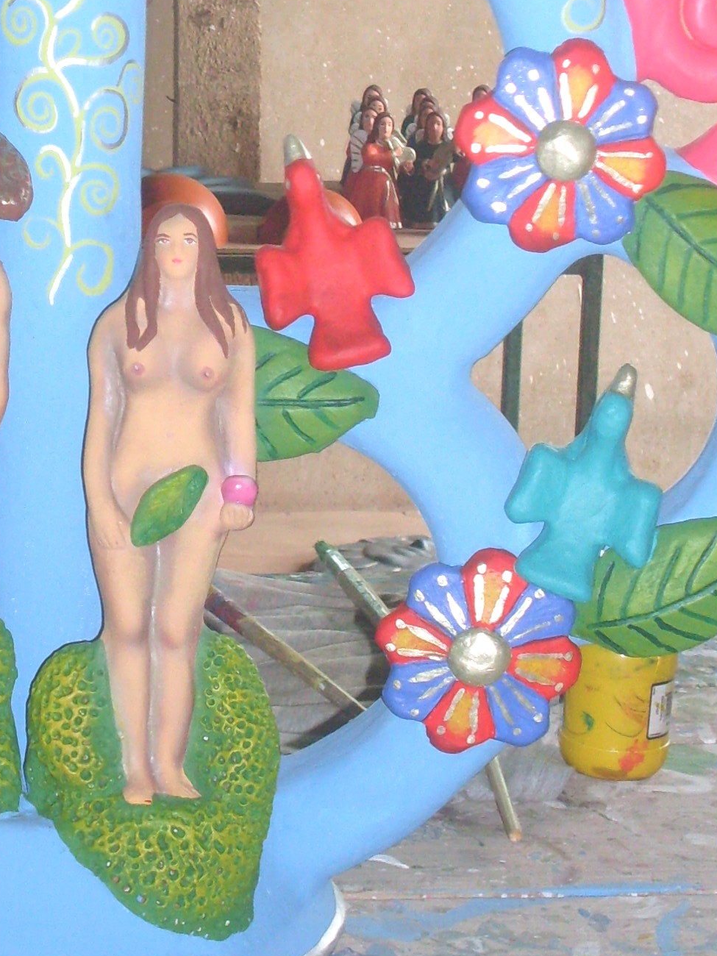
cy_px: 142
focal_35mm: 123
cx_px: 18
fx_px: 3397
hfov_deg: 11.9
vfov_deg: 15.9
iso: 100
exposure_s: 1/45
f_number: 3.1
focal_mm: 8.1
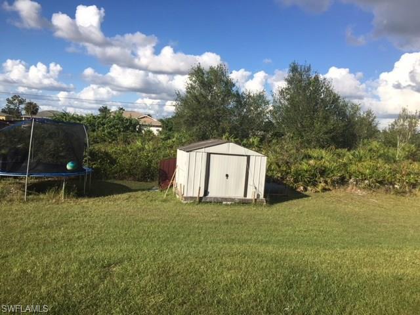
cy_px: 158
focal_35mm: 29
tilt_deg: -3.2
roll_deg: -3.6
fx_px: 352
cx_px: 210
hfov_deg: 61.7
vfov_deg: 48.2
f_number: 2.2
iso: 25
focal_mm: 4.15
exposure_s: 1/1876
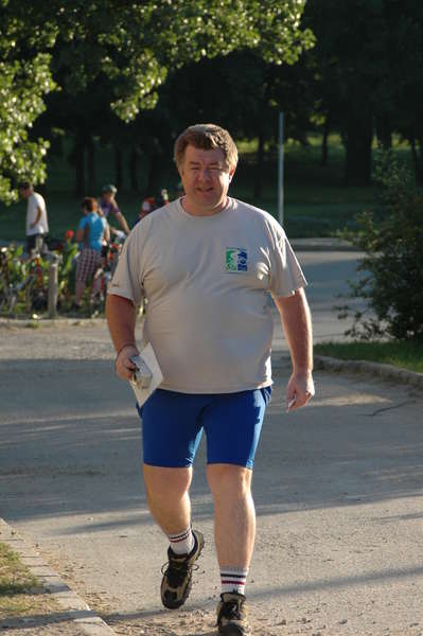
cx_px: 212
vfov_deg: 13.1
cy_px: 318
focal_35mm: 158
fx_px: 2781
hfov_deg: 8.7
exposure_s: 1/500
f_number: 4.8
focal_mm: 105
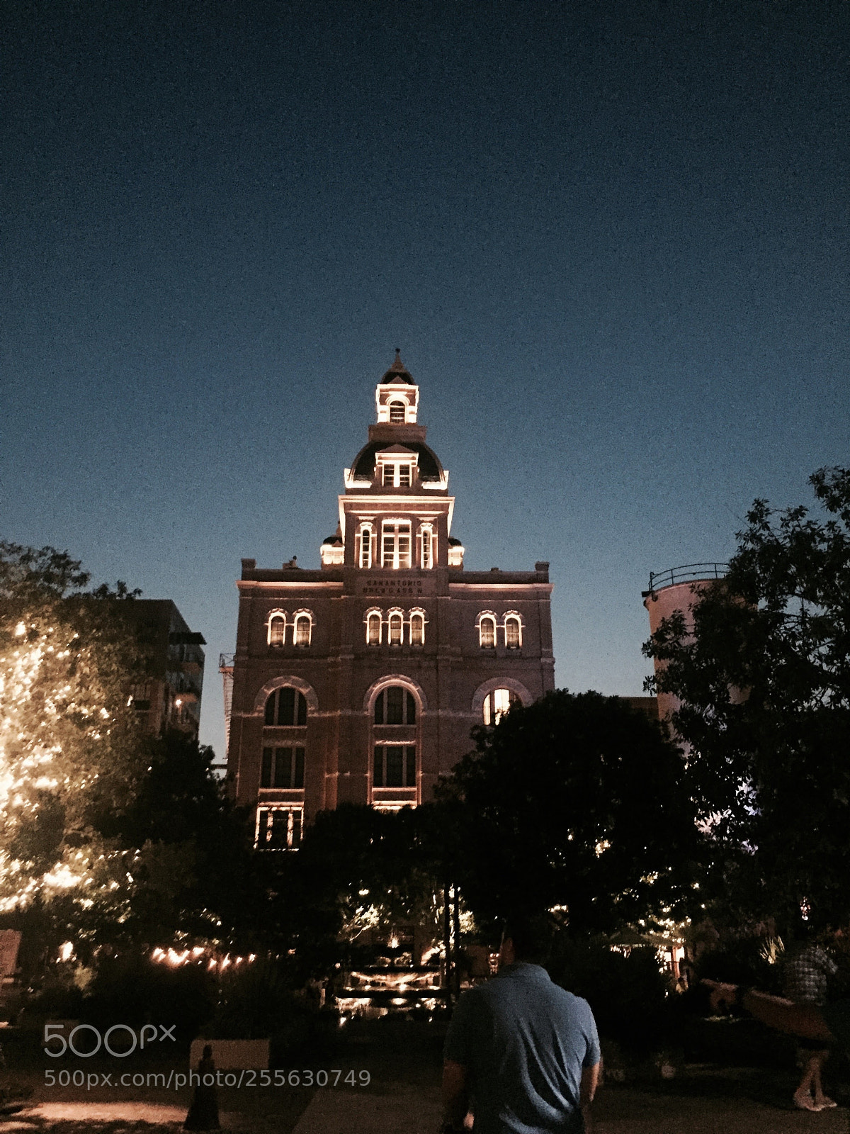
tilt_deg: +21.6
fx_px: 949
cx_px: 425
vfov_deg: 61.7
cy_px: 567
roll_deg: +0.4
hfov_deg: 48.2
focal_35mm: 29
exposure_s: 1/15
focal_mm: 4.15
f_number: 2.2
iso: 1000
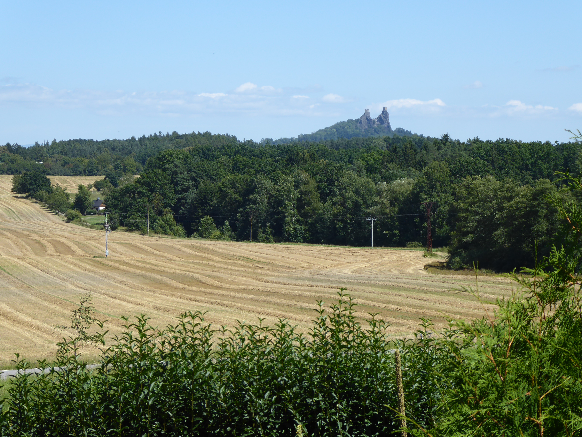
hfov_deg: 16.8
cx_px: 291
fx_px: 1967
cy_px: 218
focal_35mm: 117
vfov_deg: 12.7
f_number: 5.1
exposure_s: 1/320
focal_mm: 19
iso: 80
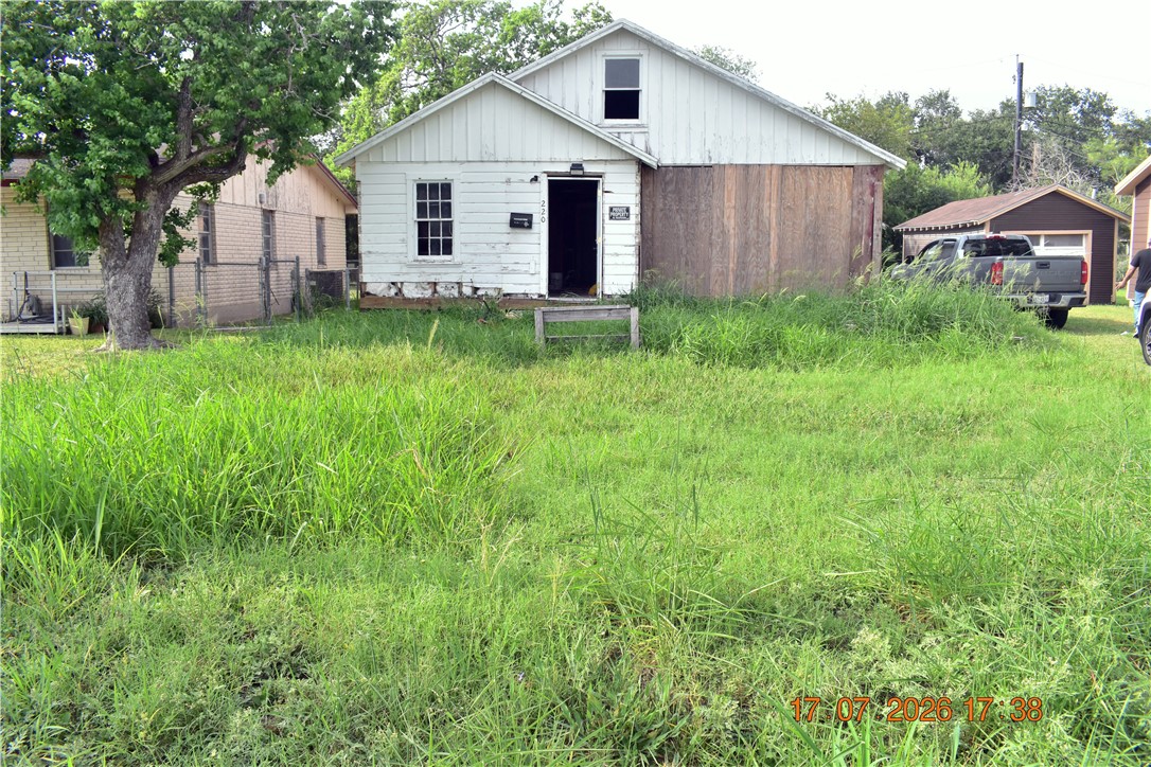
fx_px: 863
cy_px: 384
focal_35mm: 27
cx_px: 576
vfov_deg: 47.9
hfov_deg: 67.4
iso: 400
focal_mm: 18
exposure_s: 1/250
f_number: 10
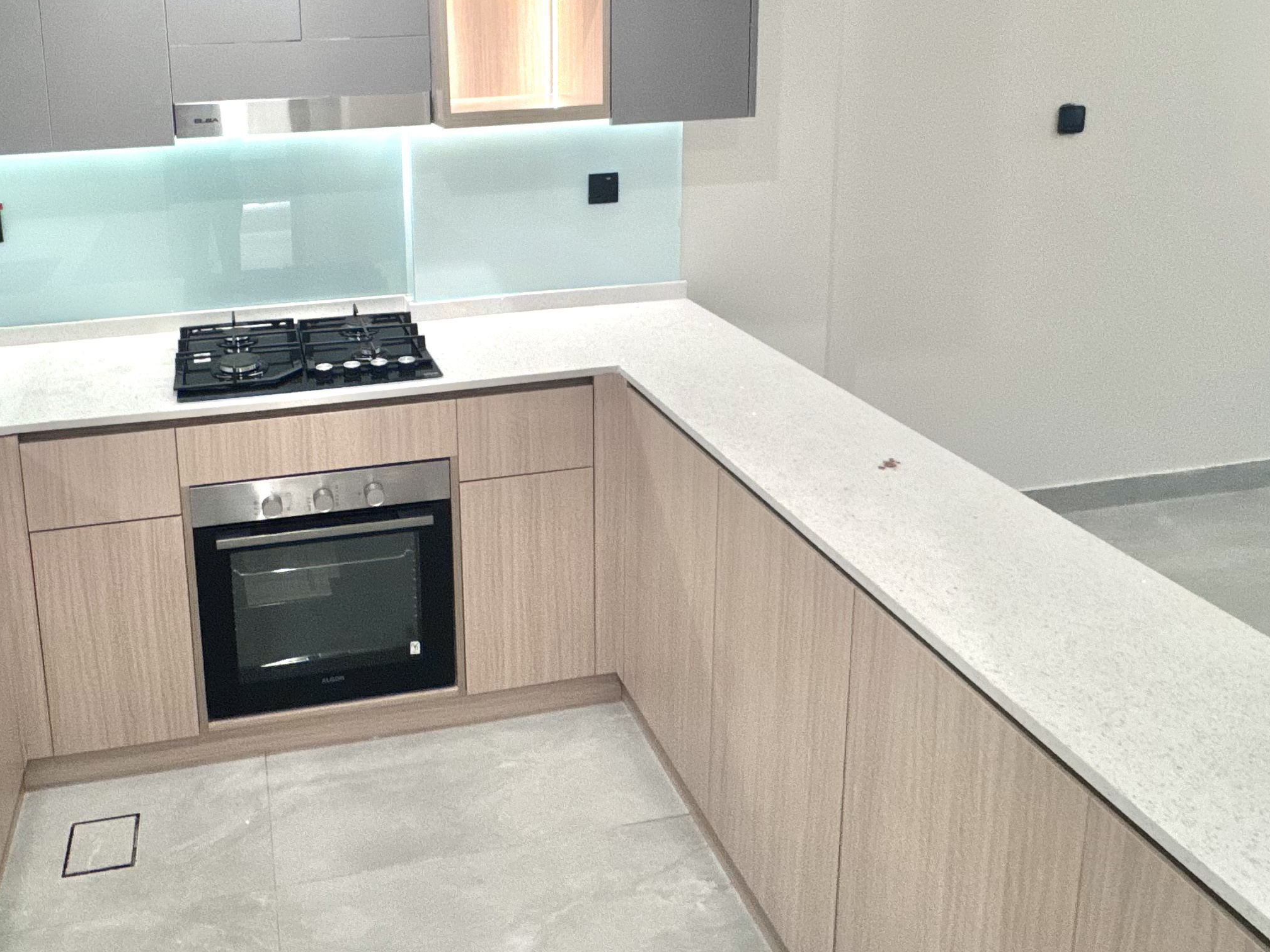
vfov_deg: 47.5
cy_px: 212
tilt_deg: -11.2
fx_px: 1027
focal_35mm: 28
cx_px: 392
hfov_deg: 61.4
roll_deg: +2.6
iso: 320
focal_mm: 2.22
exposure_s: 1/100
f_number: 2.2
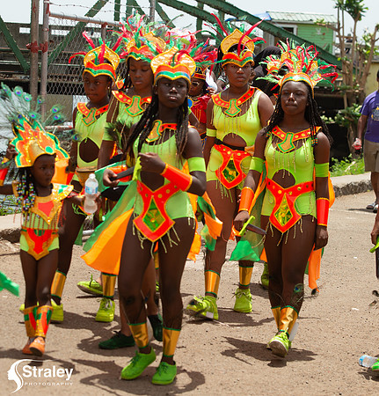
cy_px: 174
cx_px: 187
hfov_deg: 14.5
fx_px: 1490
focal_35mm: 118
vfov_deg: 15.1
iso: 100
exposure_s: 1/500
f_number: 5.6
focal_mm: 70
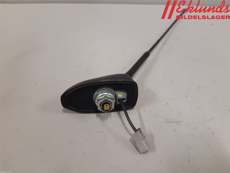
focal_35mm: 26
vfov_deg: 53.1
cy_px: 86
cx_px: 115
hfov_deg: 67.3
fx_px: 173
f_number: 1.7
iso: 125
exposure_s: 1/50
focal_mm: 3.93
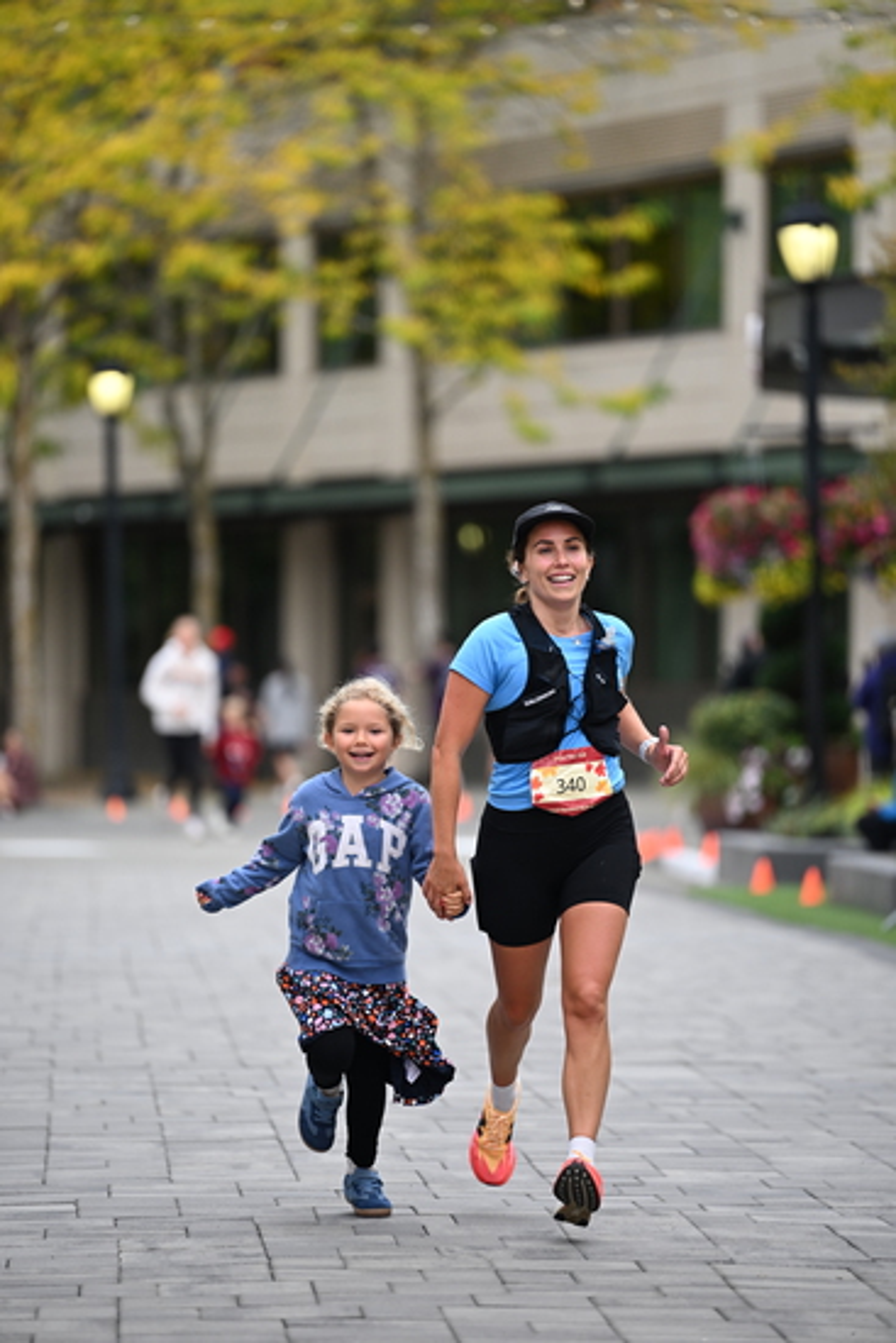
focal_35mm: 200
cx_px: 448
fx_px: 7461
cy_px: 672
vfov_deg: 10.3
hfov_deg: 6.9
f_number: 2.8
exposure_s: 1/2000
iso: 640
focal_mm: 200
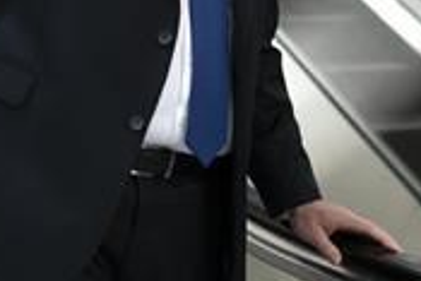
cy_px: -4
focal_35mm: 89
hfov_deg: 22.6
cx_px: 94
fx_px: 1042
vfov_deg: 15.1
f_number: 1.4
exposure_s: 1/500
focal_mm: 24
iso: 2000
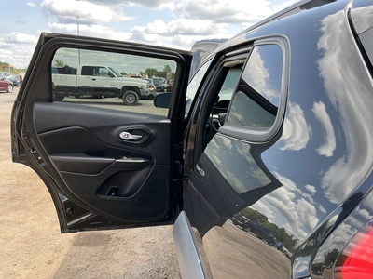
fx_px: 302
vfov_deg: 49.7
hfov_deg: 63.4
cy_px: 140
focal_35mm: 28
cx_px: 186
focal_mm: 3
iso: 25
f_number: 1.8
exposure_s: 1/280
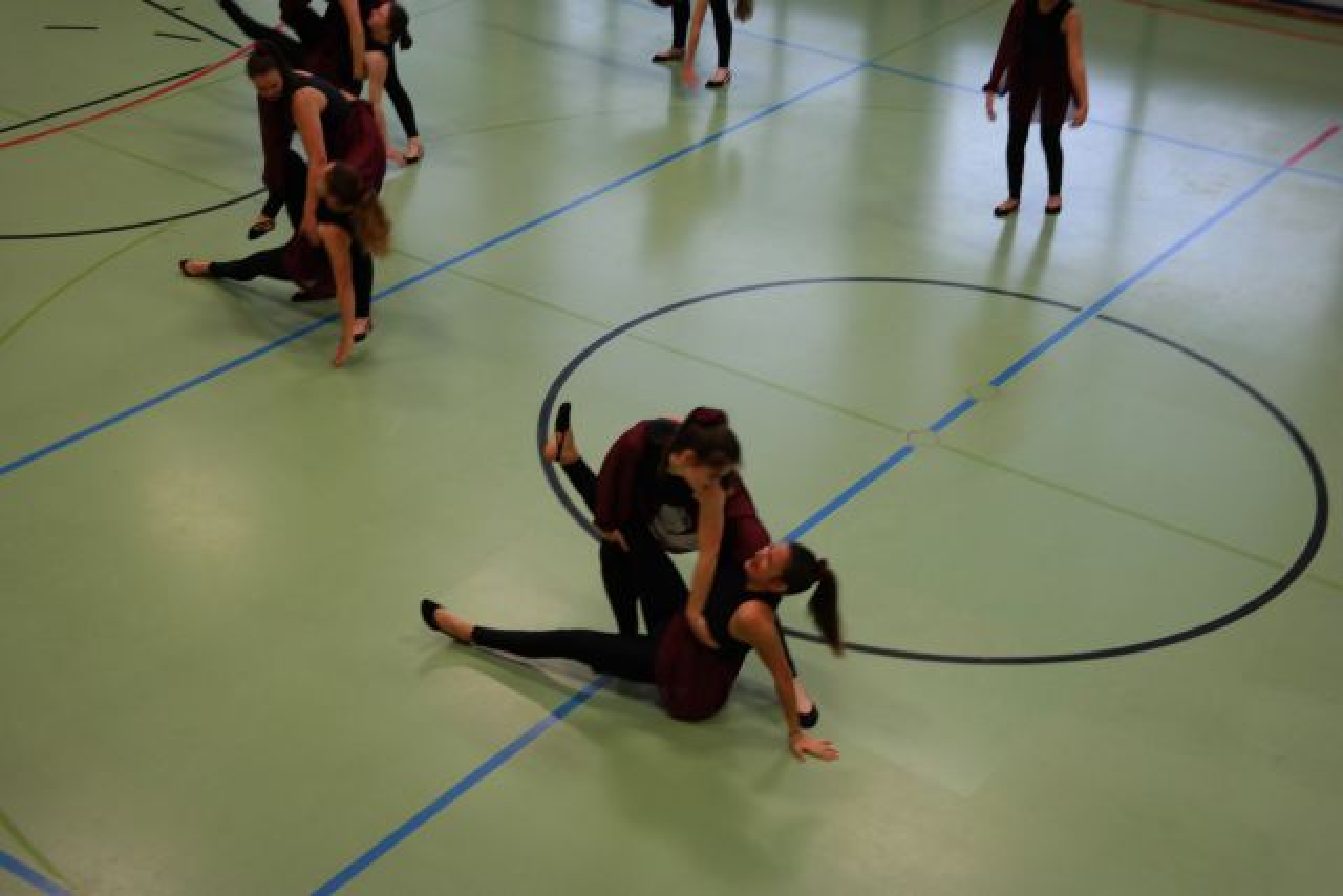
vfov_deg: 25.5
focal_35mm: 53
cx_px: 672
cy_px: 448
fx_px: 1978
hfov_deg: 37.5
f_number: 4.5
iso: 400
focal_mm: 35
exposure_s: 1/60
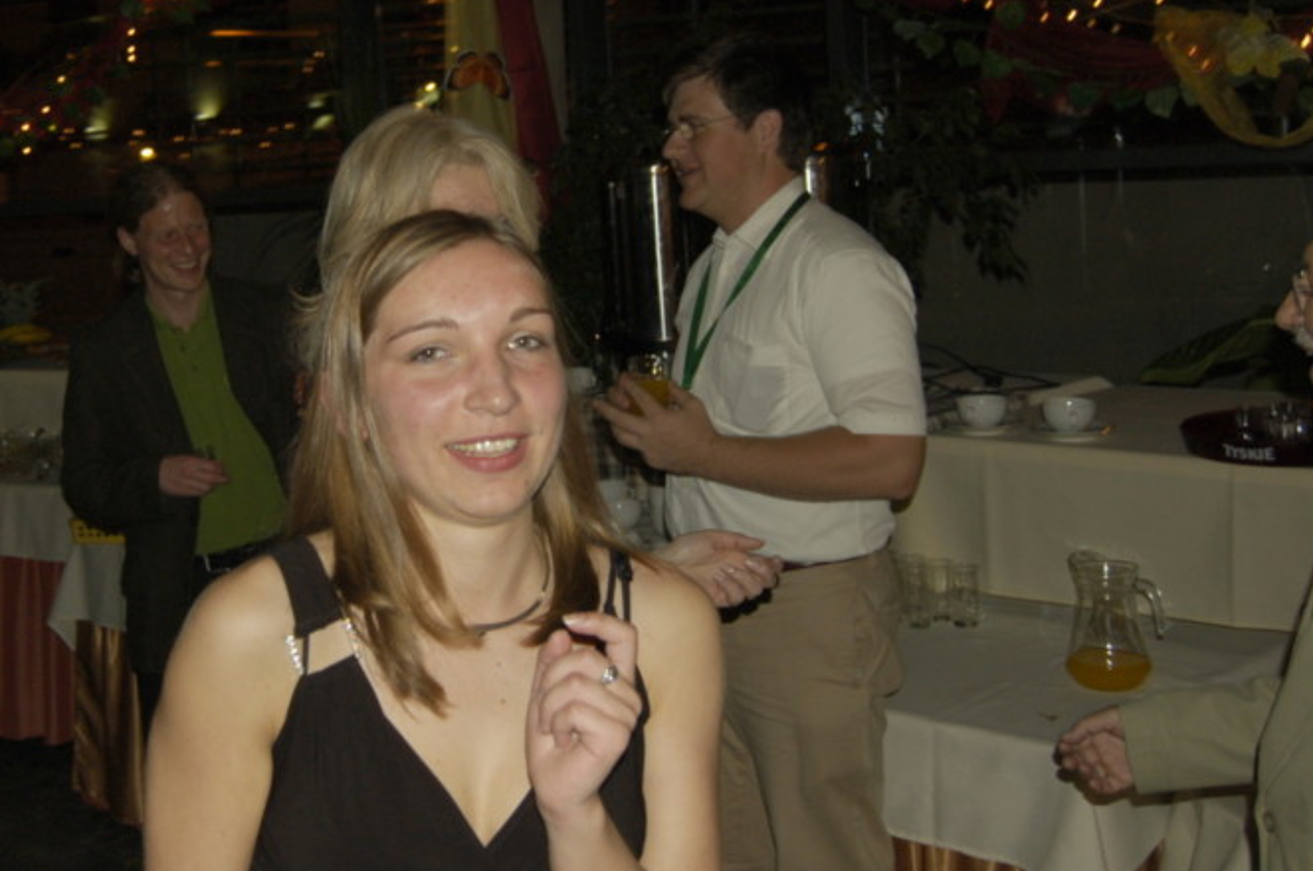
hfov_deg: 38.2
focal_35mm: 51
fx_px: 1857
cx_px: 380
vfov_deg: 26.3
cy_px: 291
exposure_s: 1/60
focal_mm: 22
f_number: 3.8
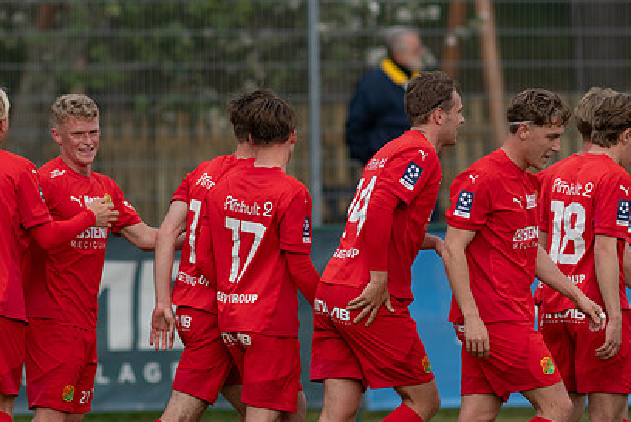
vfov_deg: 2.2
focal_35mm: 639
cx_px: 283
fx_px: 11212
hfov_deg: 3.2
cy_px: 233
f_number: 3.2
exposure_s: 1/1250
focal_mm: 300
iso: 250
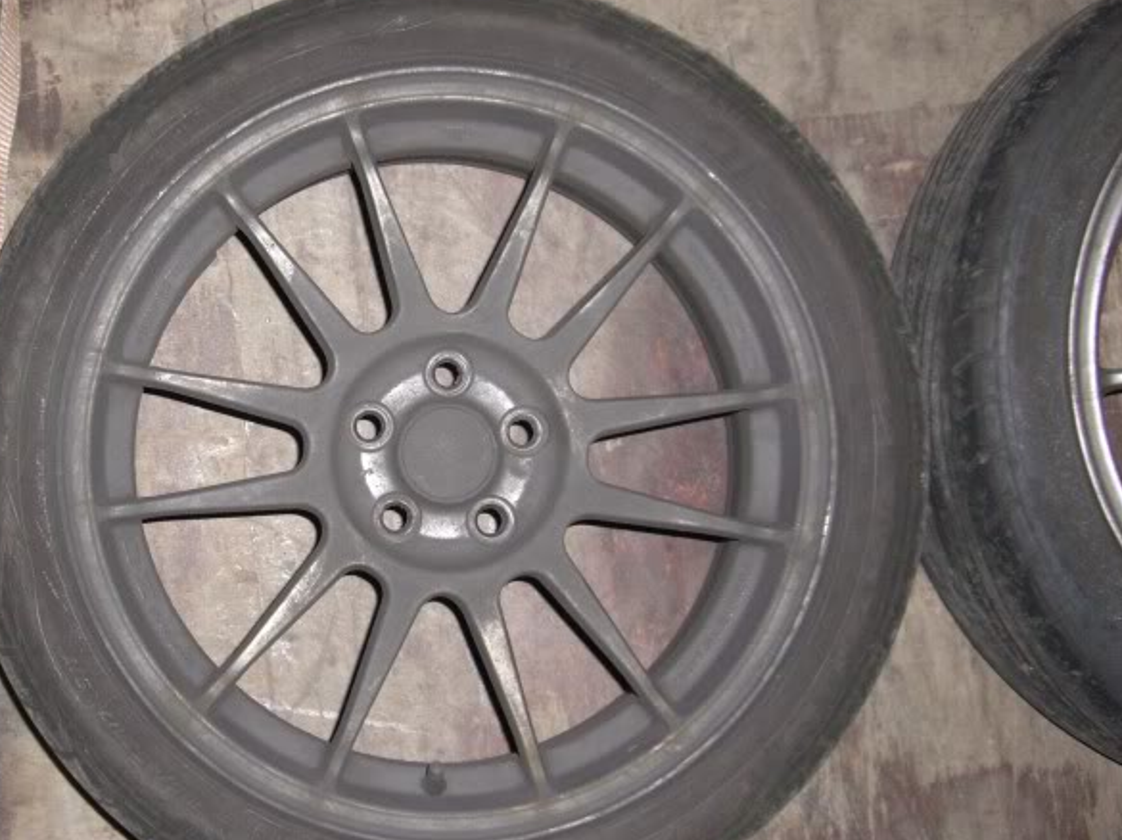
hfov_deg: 36.4
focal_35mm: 52
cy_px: 391
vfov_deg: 28.0
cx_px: 370
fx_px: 1684
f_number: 2.8
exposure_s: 1/60
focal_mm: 7.9
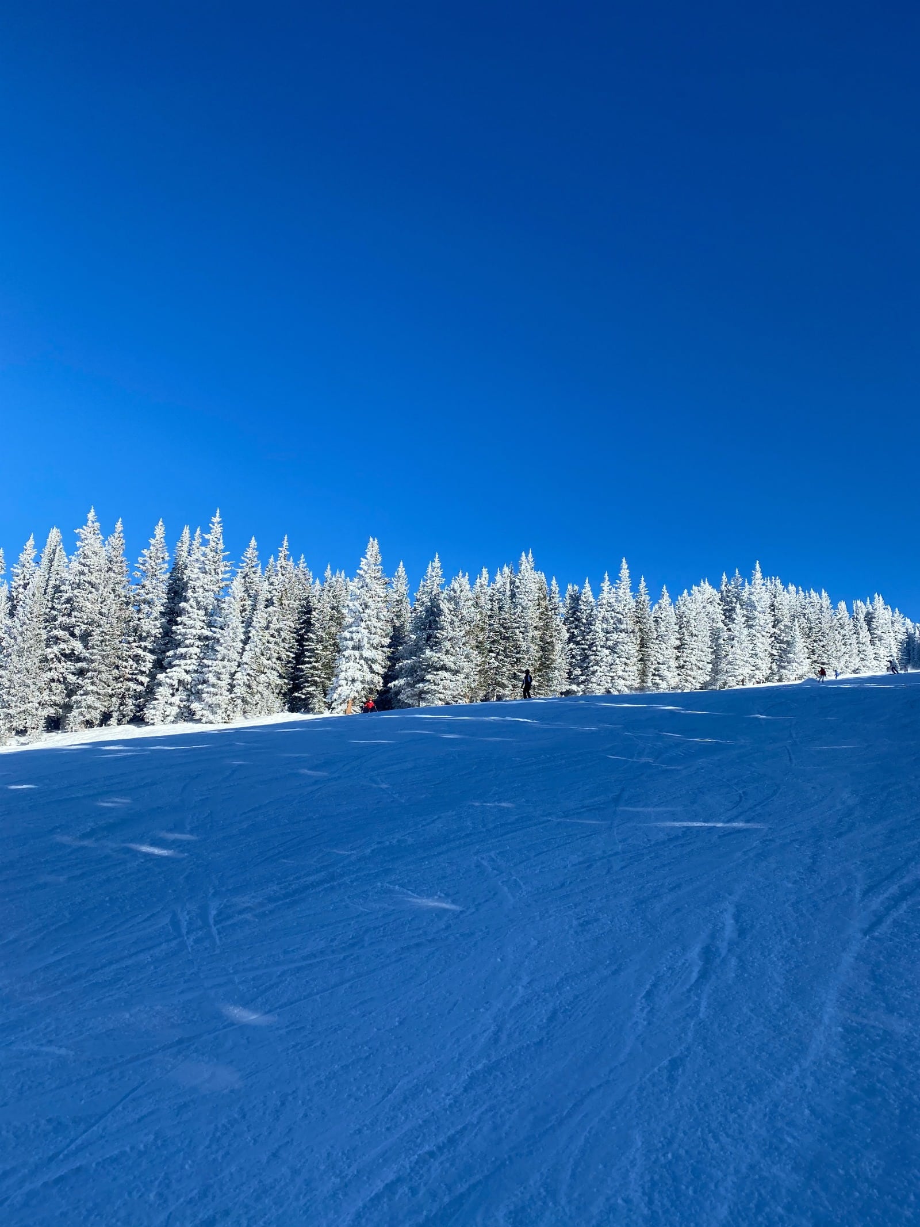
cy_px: 614
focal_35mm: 26
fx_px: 921
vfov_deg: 67.3
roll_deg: -6.5
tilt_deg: +15.4
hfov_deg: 53.1
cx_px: 460
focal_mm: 4.25
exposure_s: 1/2315
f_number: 1.8
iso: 32
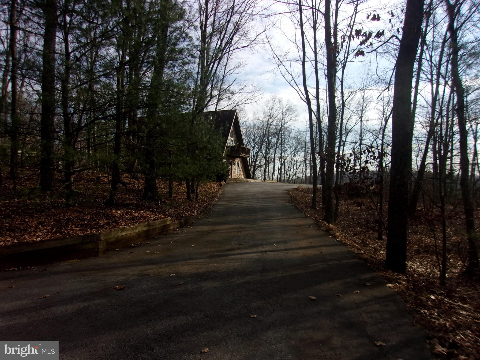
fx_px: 374
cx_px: 240
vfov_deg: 51.4
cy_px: 180
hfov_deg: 65.3
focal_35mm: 27
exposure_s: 1/120
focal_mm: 4.9
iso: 100
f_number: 10.4
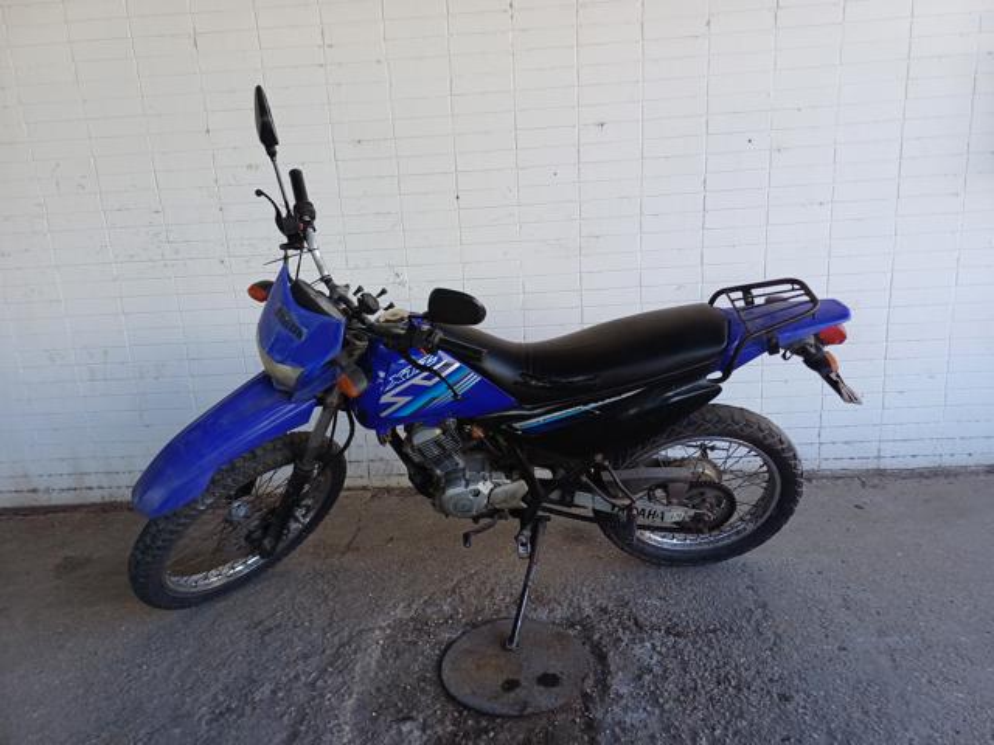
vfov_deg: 54.9
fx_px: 718
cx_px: 497
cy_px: 372
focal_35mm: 25
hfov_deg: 69.4
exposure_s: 1/100
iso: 50
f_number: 1.8
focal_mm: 4.65
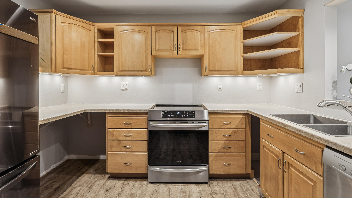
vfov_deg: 61.0
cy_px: 96
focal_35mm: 18
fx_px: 168
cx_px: 175
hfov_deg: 92.7
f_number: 8
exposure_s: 1/13
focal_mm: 17
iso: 200
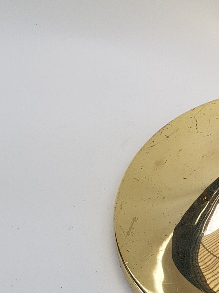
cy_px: 91
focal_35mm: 74
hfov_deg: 18.7
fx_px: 624
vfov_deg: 26.1
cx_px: 272
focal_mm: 4.2
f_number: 1.7
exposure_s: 1/966
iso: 50
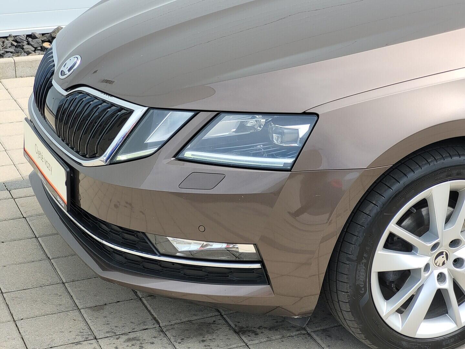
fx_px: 1021
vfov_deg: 19.4
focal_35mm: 76
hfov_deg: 25.7
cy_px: 174
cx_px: 232
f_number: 2.4
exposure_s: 1/417
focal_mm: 7.12
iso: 25
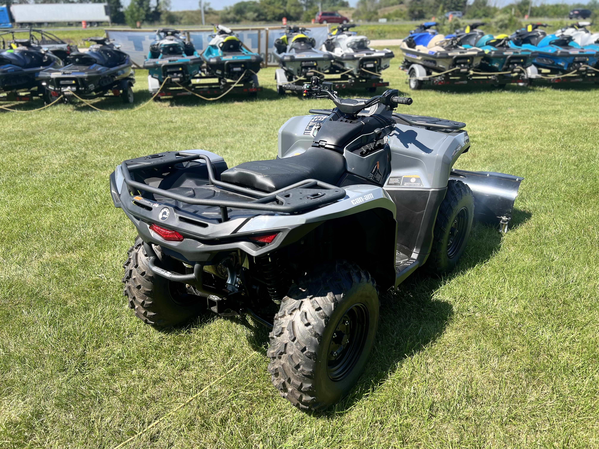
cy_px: 224
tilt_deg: -25.2
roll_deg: +1.8
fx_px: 450
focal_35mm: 26
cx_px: 300
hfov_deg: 67.3
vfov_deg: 53.1
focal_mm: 5.7
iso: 50
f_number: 1.5
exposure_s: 1/1553
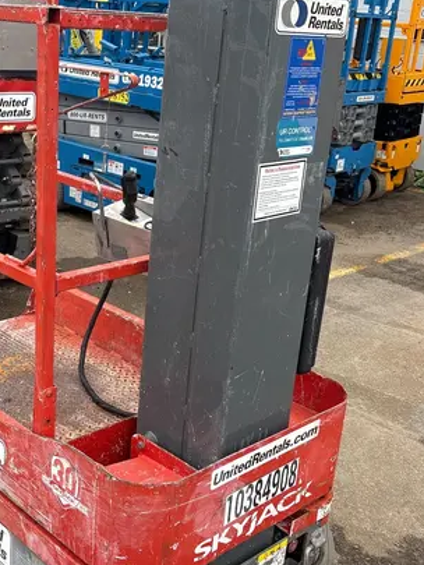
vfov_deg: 40.4
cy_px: 284
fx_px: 767
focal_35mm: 47
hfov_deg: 30.4
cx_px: 113
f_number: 1.6
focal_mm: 5.96
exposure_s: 1/566
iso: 50
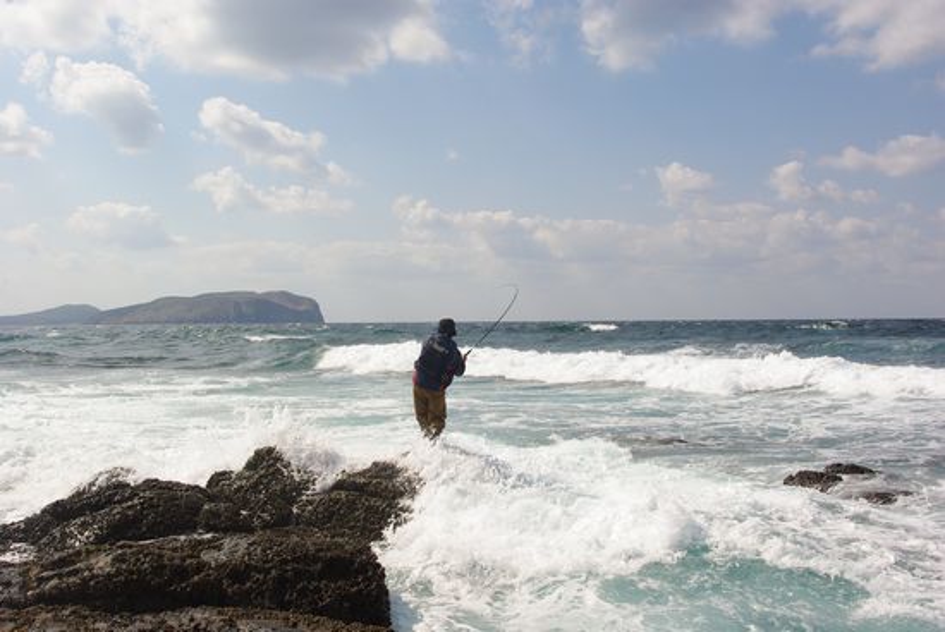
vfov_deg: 37.0
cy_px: 316
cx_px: 472
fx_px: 946
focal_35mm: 36
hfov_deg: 53.1
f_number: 11
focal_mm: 24.38
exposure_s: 1/180
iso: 100
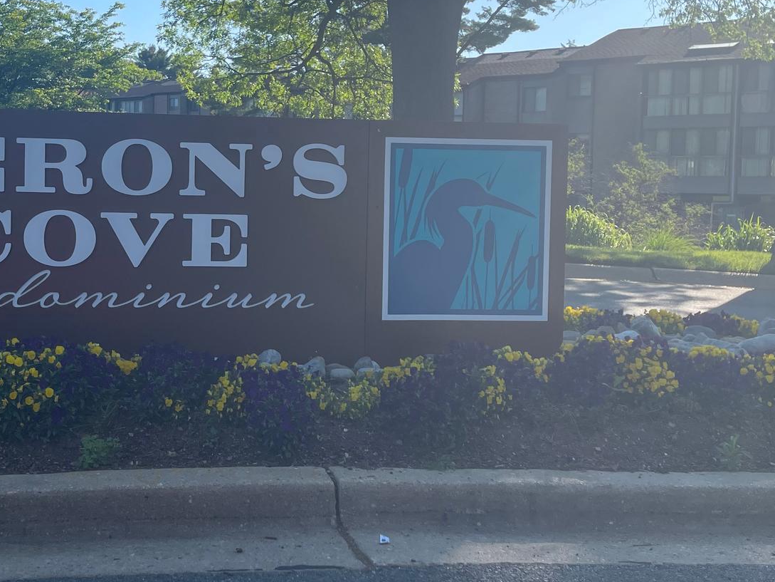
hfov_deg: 39.9
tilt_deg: -3.7
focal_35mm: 47
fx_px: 1052
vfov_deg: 30.8
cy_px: 229
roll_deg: -1.2
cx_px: 256
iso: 32
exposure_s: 1/2203
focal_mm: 5.1
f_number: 1.6
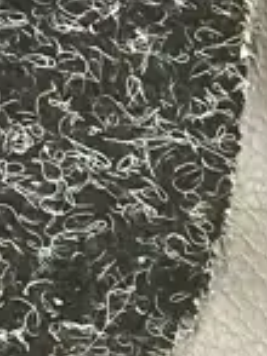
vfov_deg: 9.8
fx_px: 2008
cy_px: 533
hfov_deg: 7.4
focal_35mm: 195
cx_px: 485
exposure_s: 1/33
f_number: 1.8
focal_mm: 3.99
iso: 320
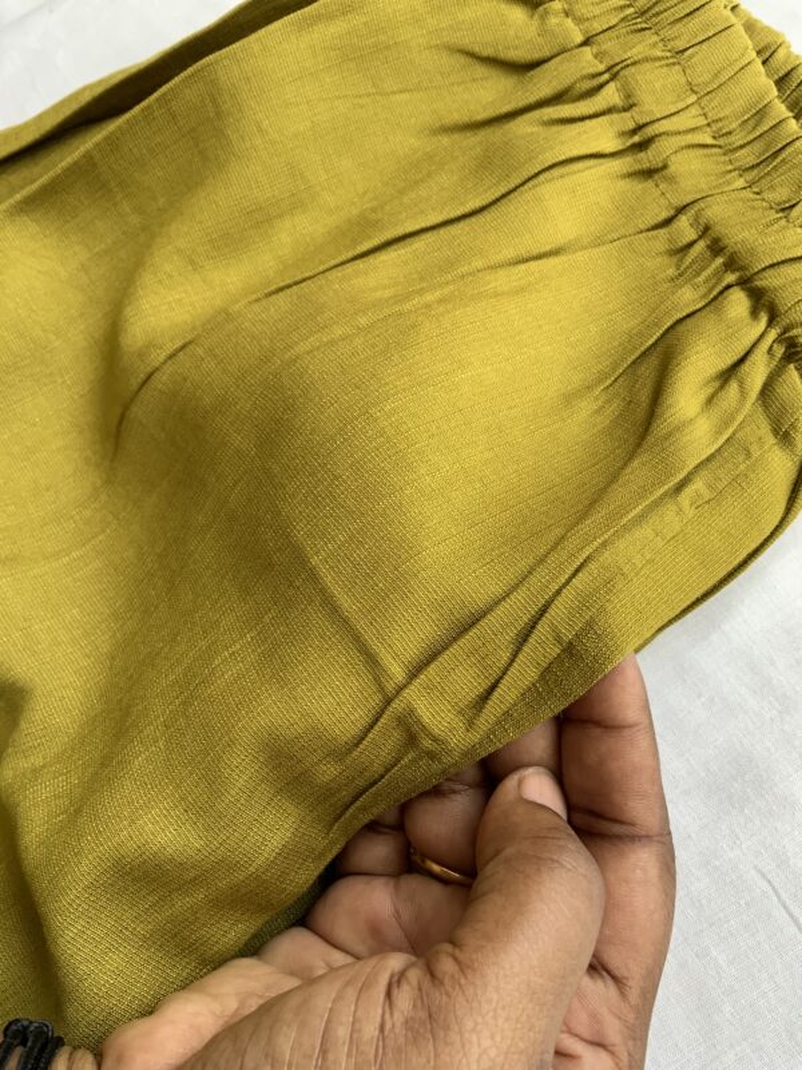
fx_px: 896
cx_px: 401
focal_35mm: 29
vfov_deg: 61.7
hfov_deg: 48.2
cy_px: 535
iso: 16
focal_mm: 3
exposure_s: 1/211
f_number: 1.8
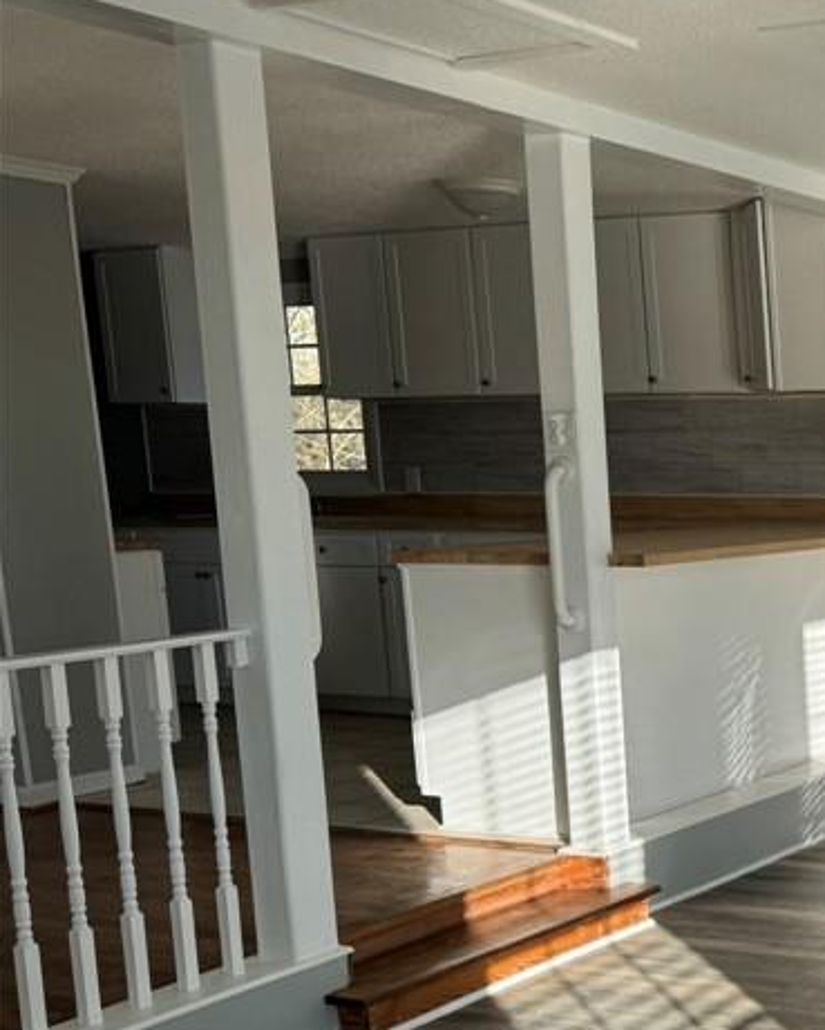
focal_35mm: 52
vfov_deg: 35.5
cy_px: 724
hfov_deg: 24.4
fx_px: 1587
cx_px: 1142
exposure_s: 1/1010
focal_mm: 6.76
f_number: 1.78
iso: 80
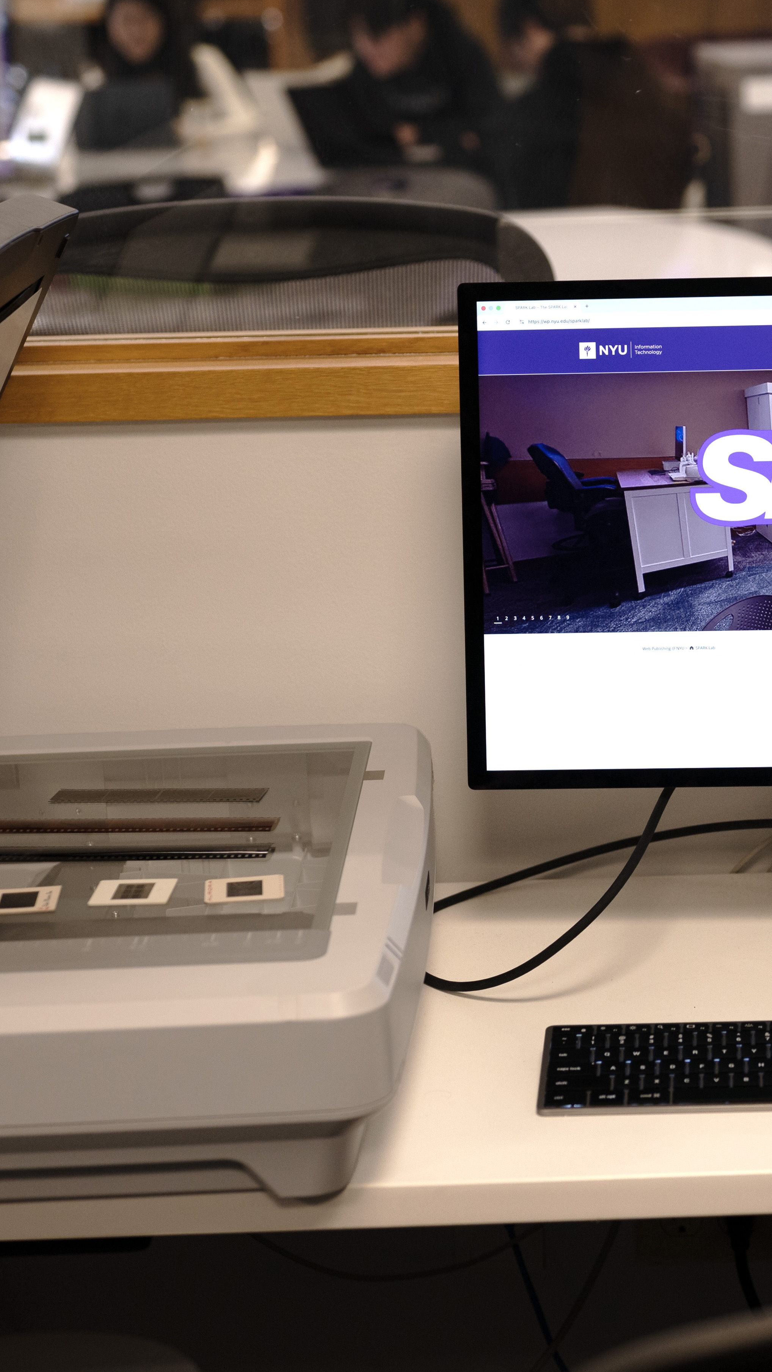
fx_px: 2875
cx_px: 665
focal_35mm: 79
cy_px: 684
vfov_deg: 26.9
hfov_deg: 15.2
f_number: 2.8
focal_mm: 50
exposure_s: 1/200
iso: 400
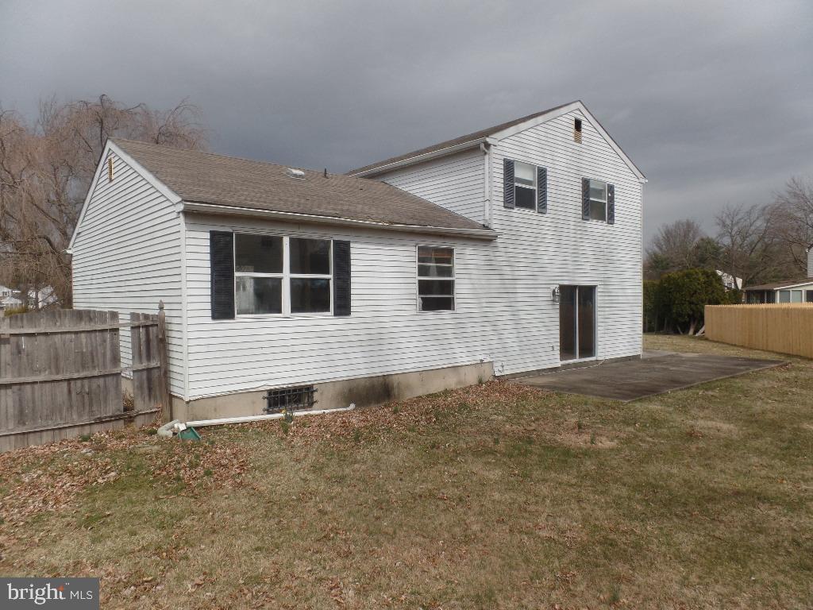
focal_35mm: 23
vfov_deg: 58.9
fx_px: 540
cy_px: 305
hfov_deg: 73.9
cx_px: 406
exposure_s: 1/1500
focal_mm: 4.1
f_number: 3.2
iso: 80
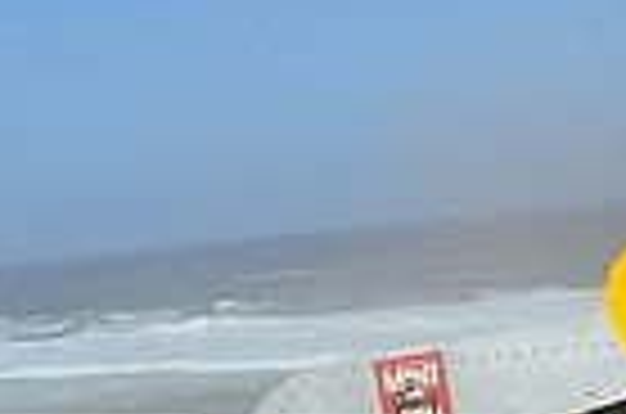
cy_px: 630
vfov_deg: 11.5
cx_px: 504
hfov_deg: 18.0
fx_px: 1960
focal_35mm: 113
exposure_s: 1/640
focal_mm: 18
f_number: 7.1
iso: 200
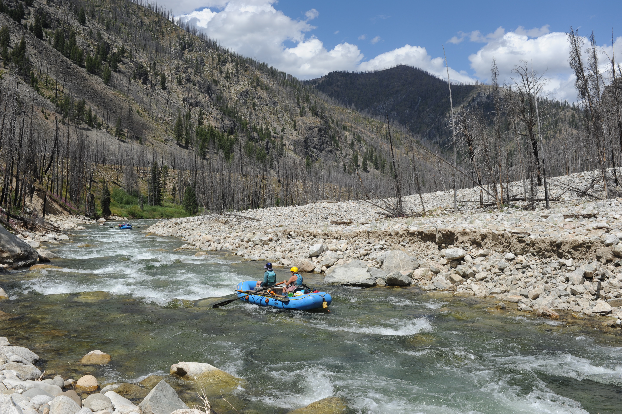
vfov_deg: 37.8
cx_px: 311
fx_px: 604
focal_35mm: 35
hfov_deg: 54.5
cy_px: 207
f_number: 13
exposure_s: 1/320
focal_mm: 35
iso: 200
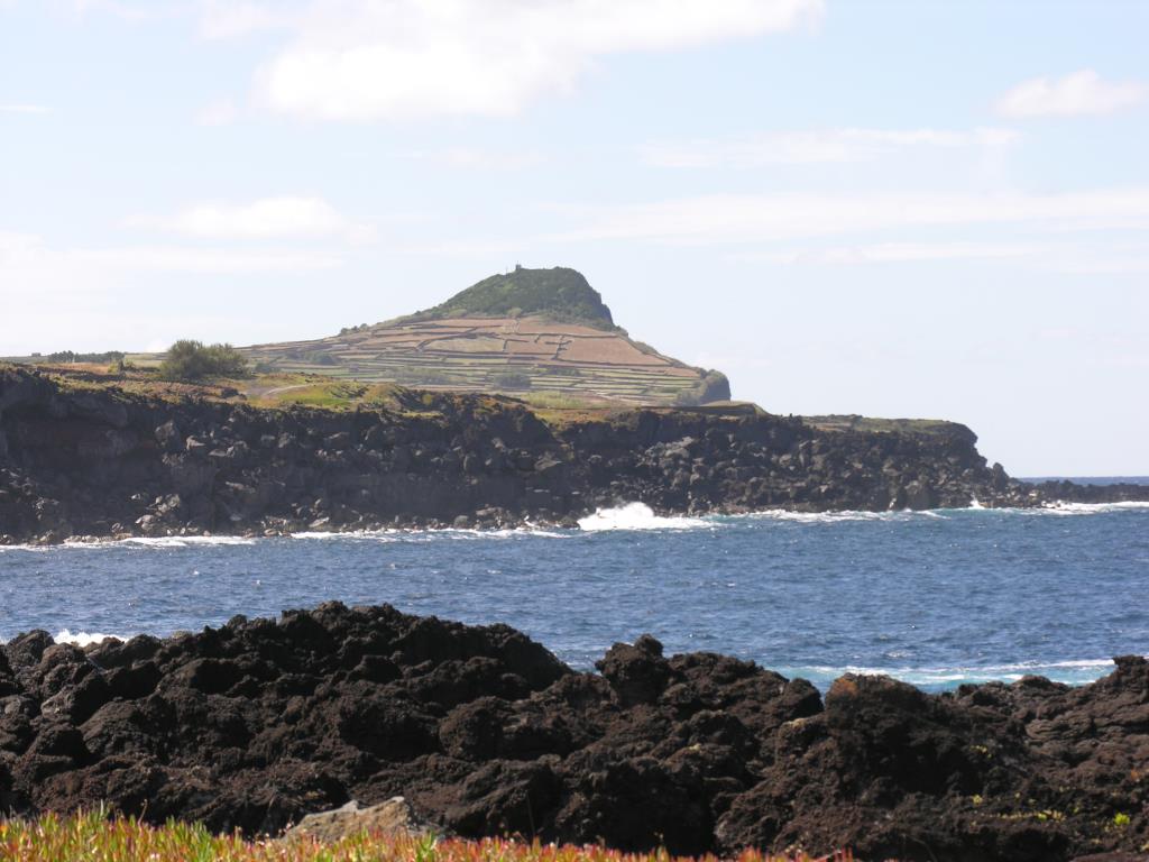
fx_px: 4215
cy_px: 431
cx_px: 574
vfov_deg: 11.7
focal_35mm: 127
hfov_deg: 15.5
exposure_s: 1/152
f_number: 6
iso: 50
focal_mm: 32.4
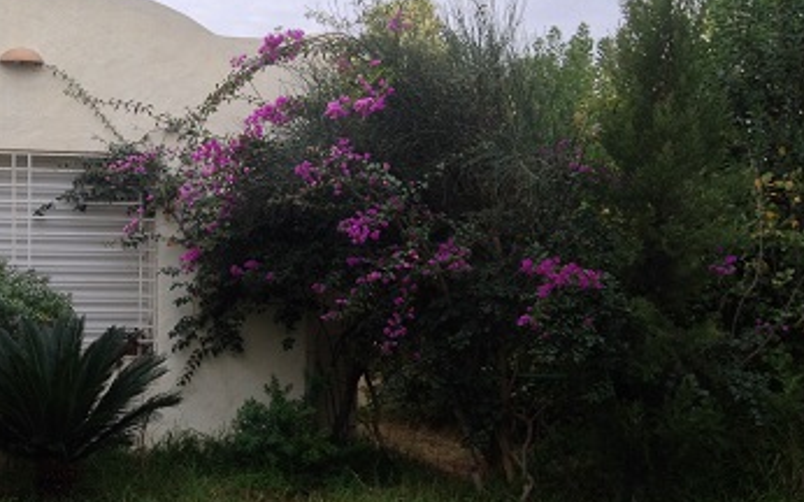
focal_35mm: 63
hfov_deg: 31.7
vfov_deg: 20.5
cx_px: 174
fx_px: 1380
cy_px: 368
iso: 50
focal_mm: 4.28
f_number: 2.4
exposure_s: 1/445
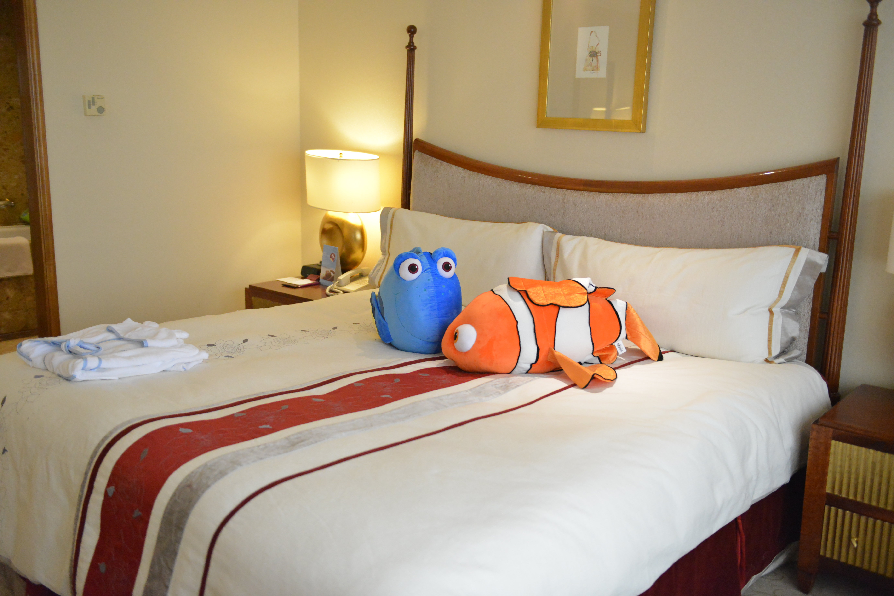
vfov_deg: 37.9
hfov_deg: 54.4
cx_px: 447
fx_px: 869
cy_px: 298
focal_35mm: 35
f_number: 2.8
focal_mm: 35
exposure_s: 1/640
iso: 6400
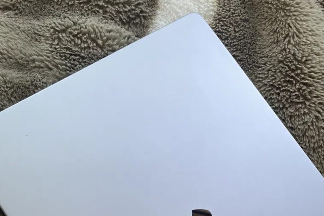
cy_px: 274
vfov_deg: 24.7
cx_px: 164
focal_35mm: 48
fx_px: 432
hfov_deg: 41.1
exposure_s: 1/121
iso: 64
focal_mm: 4.2
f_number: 1.6
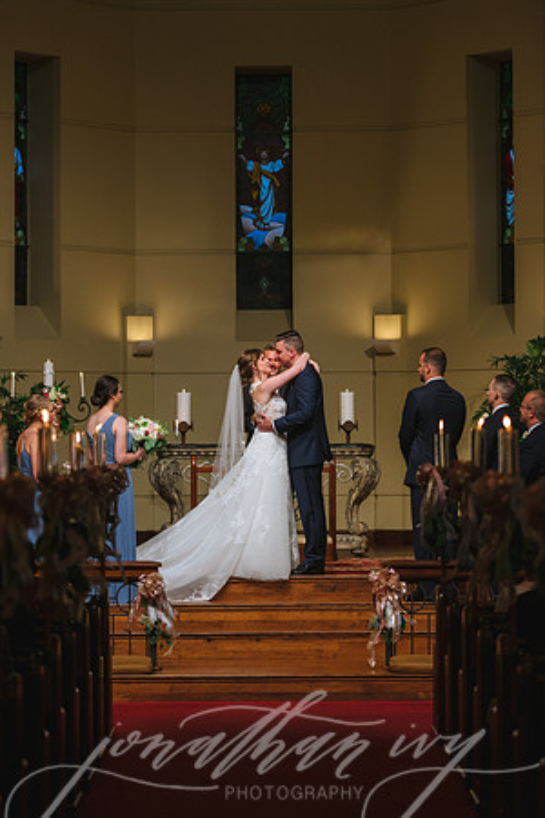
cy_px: 409
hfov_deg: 11.8
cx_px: 272
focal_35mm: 116
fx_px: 2634
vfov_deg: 17.6
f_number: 2.8
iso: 1600
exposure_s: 1/200
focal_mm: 116
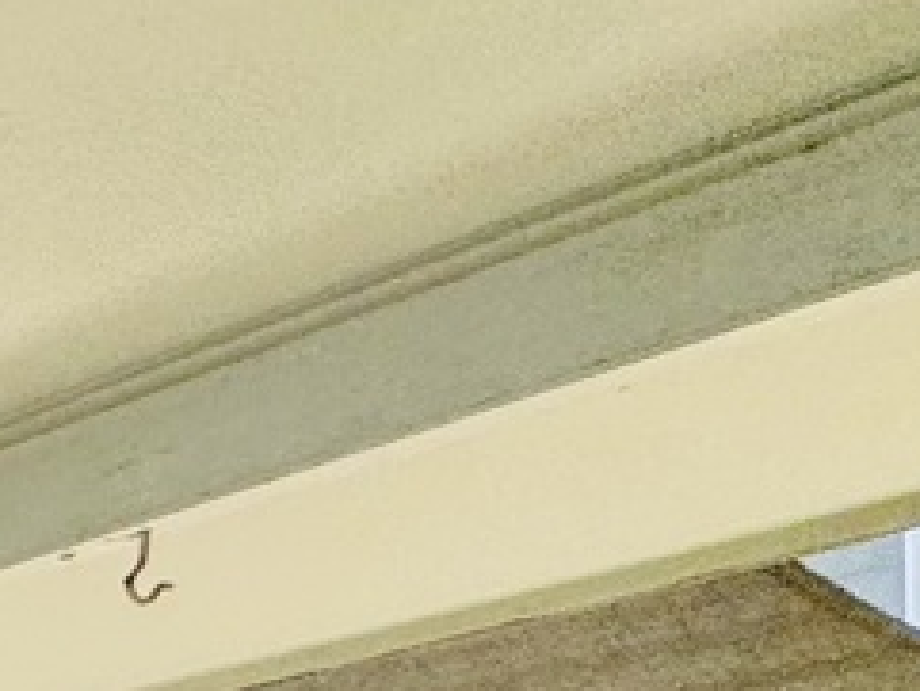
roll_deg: +2.1
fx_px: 2313
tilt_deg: -0.6
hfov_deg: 11.5
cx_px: -1844
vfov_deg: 14.2
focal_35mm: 87
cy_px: 1380
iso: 40
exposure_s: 1/664
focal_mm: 2.22
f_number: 2.2
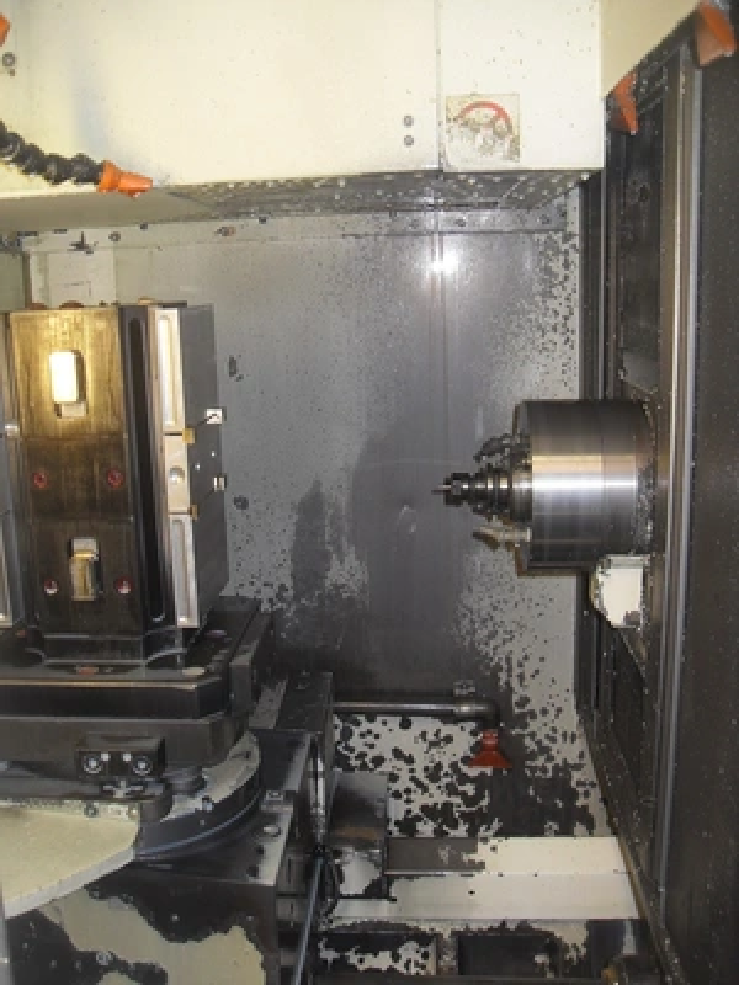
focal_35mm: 34
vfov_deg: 54.0
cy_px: 492
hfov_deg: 41.8
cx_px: 370
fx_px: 968
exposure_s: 1/45
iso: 100
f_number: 2.8
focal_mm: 6.3
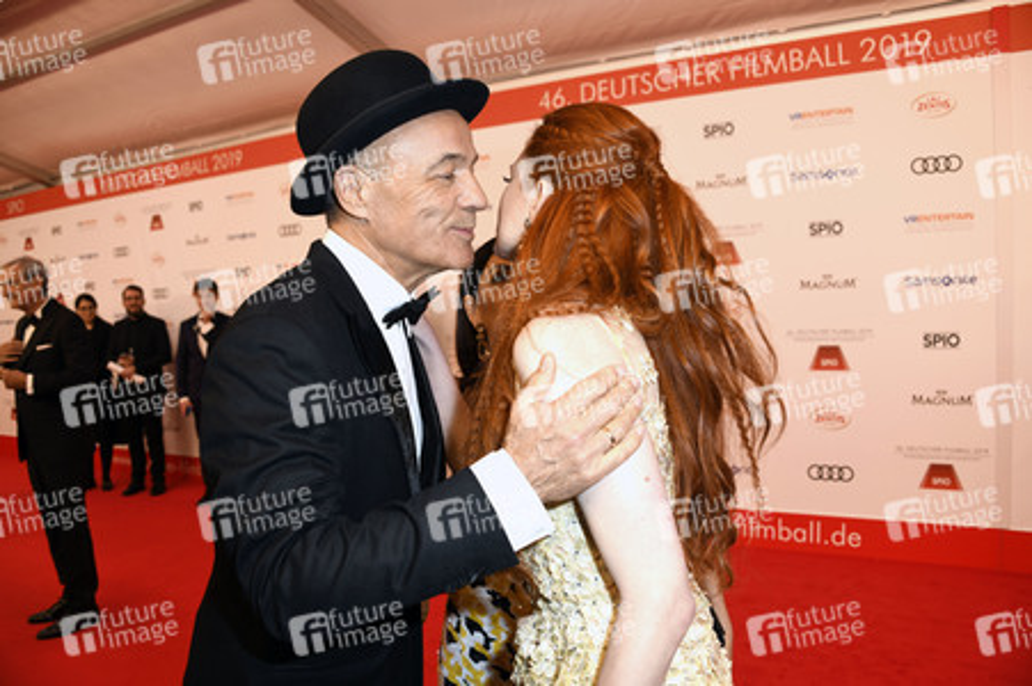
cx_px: 516
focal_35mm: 28
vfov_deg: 46.3
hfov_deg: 65.5
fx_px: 802
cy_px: 343
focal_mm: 28
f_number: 6.3
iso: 250
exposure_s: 1/160
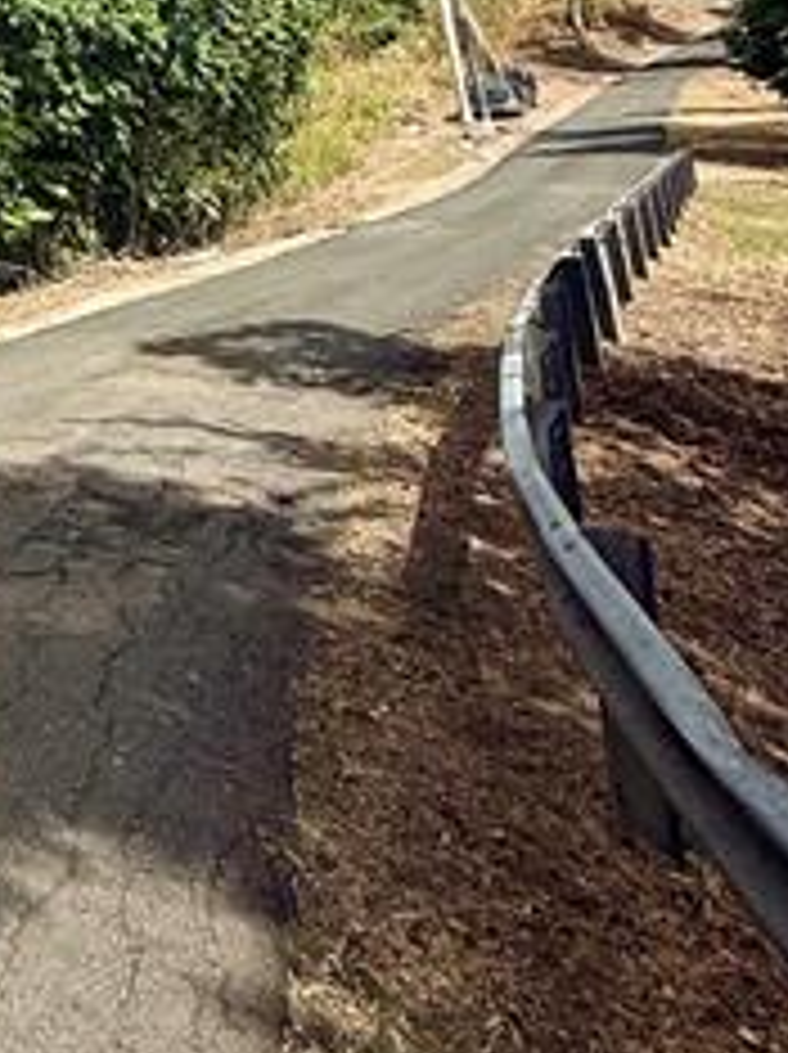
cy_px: -194
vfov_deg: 33.8
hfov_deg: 25.1
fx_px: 1399
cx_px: -351
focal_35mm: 46
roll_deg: +2.0
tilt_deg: +16.5
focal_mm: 2.22
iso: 50
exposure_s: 1/2024
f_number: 2.2
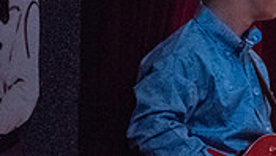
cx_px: 454
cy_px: 121
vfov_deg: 1.5
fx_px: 6097
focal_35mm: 832
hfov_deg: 2.6
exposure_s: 1/100
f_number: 8
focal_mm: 240
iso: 6400
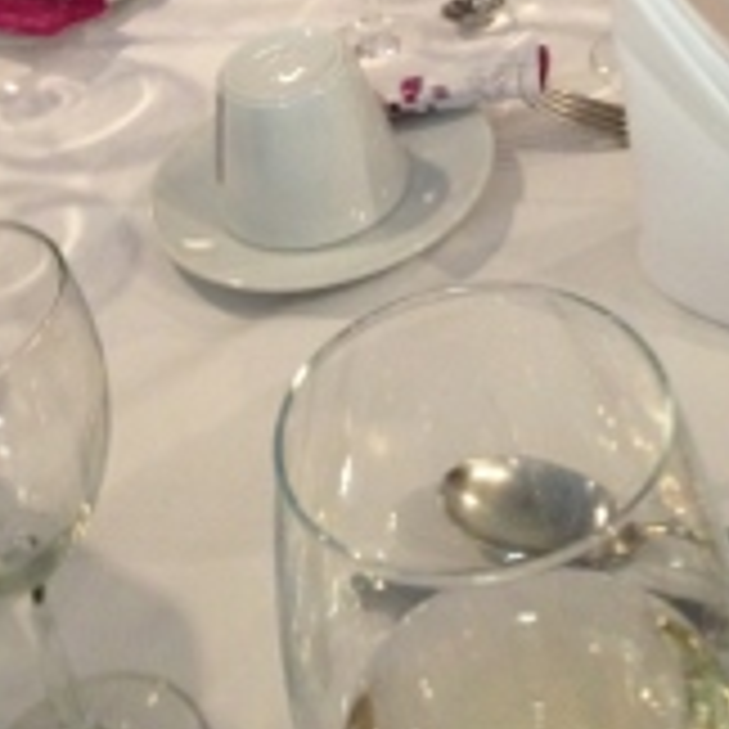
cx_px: 328
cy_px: -144
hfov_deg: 24.0
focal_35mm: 72
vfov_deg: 22.2
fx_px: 1715
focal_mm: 4.12
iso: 400
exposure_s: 1/17
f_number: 2.4
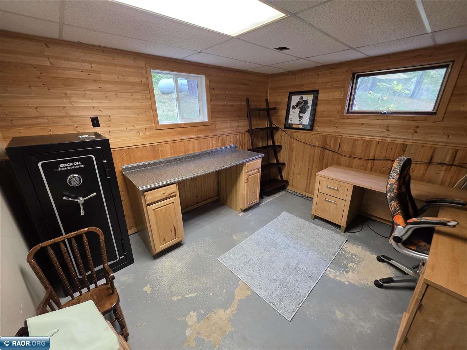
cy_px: 175
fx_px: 175
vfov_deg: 89.9
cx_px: 234
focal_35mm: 13
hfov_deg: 106.2
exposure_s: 1/60
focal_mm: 2.2
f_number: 1.9
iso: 160
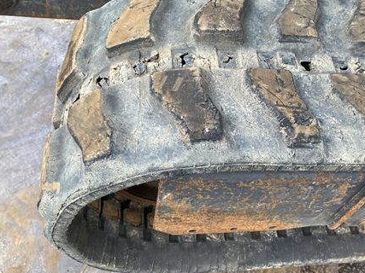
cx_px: 244
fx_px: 411
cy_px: 136
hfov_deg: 47.1
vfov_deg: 36.8
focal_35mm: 39
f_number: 1.8
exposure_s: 1/693
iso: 32
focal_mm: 4.25
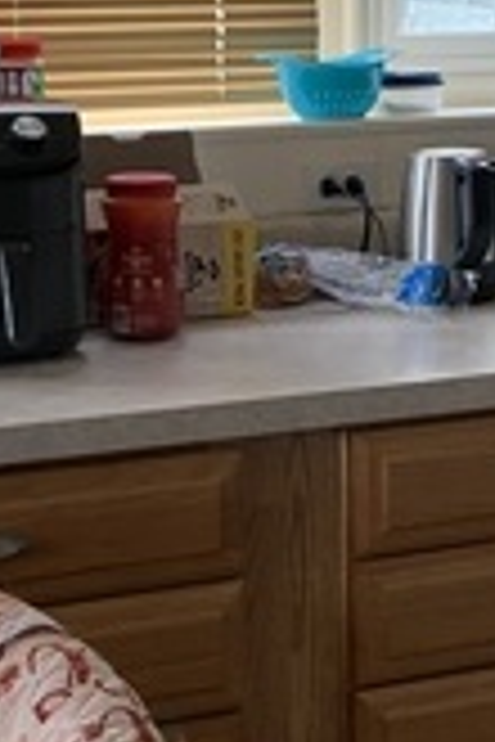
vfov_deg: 18.8
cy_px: 378
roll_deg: +0.7
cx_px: 403
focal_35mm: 109
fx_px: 2248
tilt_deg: -12.8
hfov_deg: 12.5
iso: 80
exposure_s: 1/46
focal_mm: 4.25
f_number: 1.8
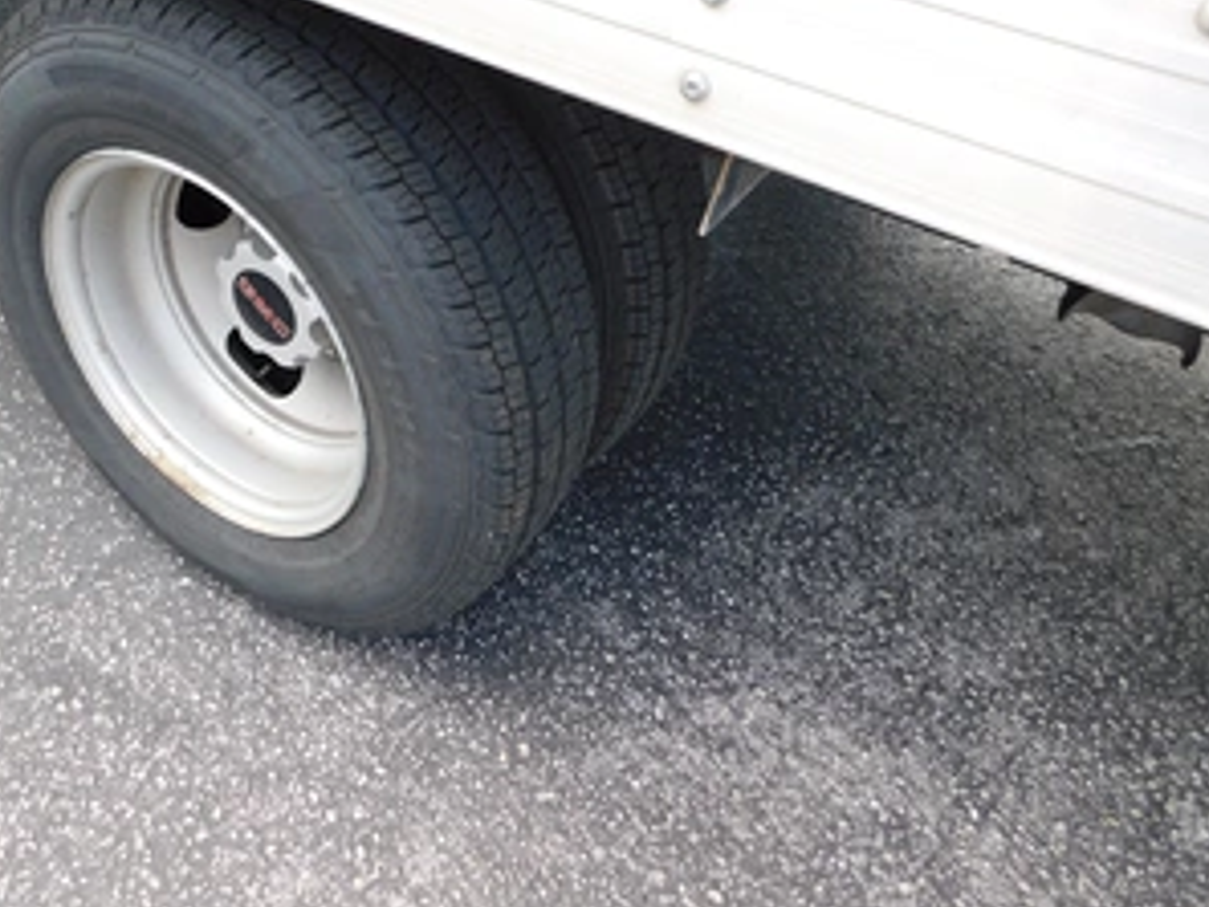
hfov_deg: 57.3
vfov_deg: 45.2
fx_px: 1083
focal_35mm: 31
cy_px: 362
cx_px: 427
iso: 125
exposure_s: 1/100
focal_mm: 4
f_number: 3
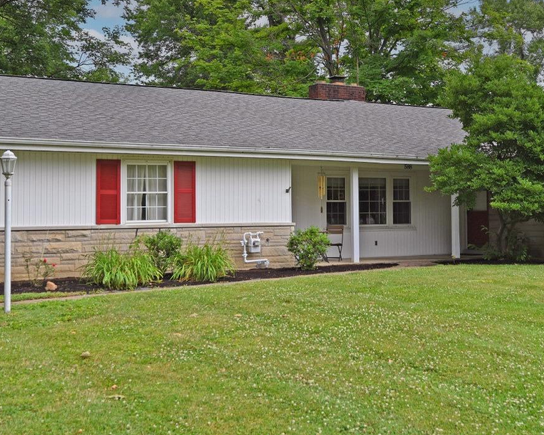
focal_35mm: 48
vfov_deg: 31.3
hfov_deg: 38.4
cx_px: 357
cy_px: 169
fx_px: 773
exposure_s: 1/250
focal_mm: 30
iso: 125
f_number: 5.6
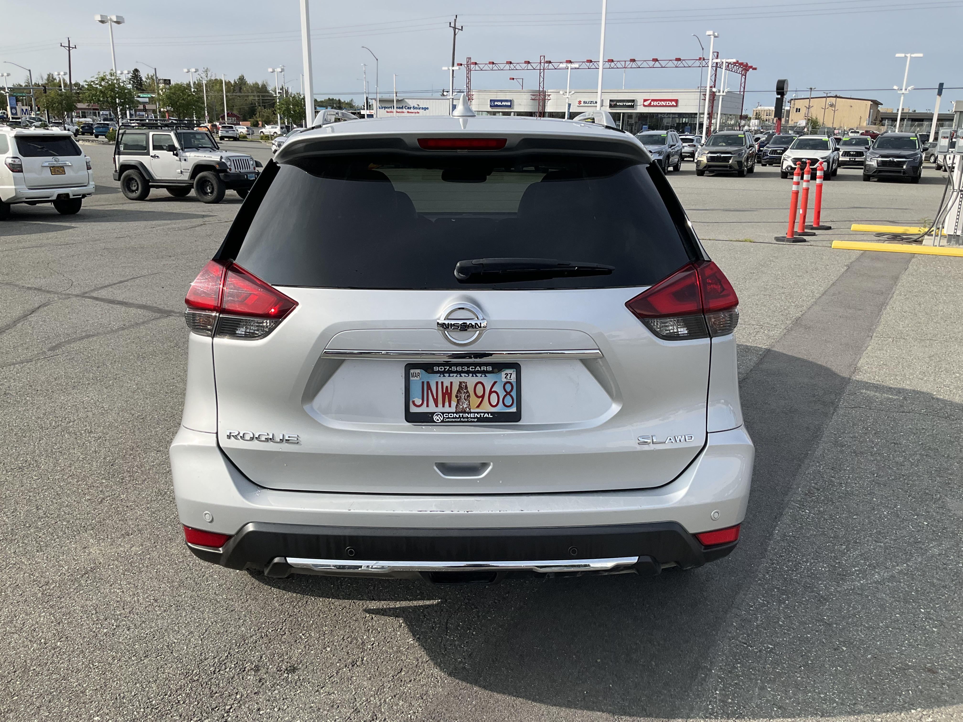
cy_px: 361
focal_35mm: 29
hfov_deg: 61.7
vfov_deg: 48.2
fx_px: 807
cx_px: 482
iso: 25
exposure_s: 1/1490
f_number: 1.8
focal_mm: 3
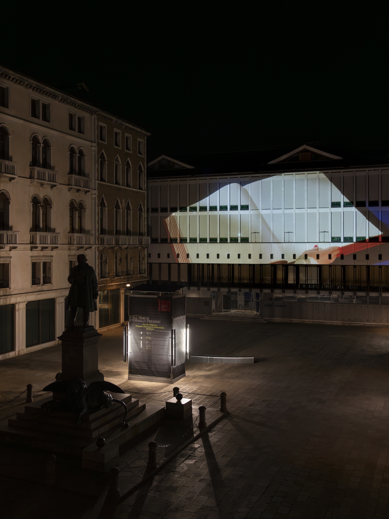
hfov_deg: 44.2
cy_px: 281
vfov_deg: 56.7
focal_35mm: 32
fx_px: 479
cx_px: 198
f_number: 4
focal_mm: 29
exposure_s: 1/80
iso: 2000
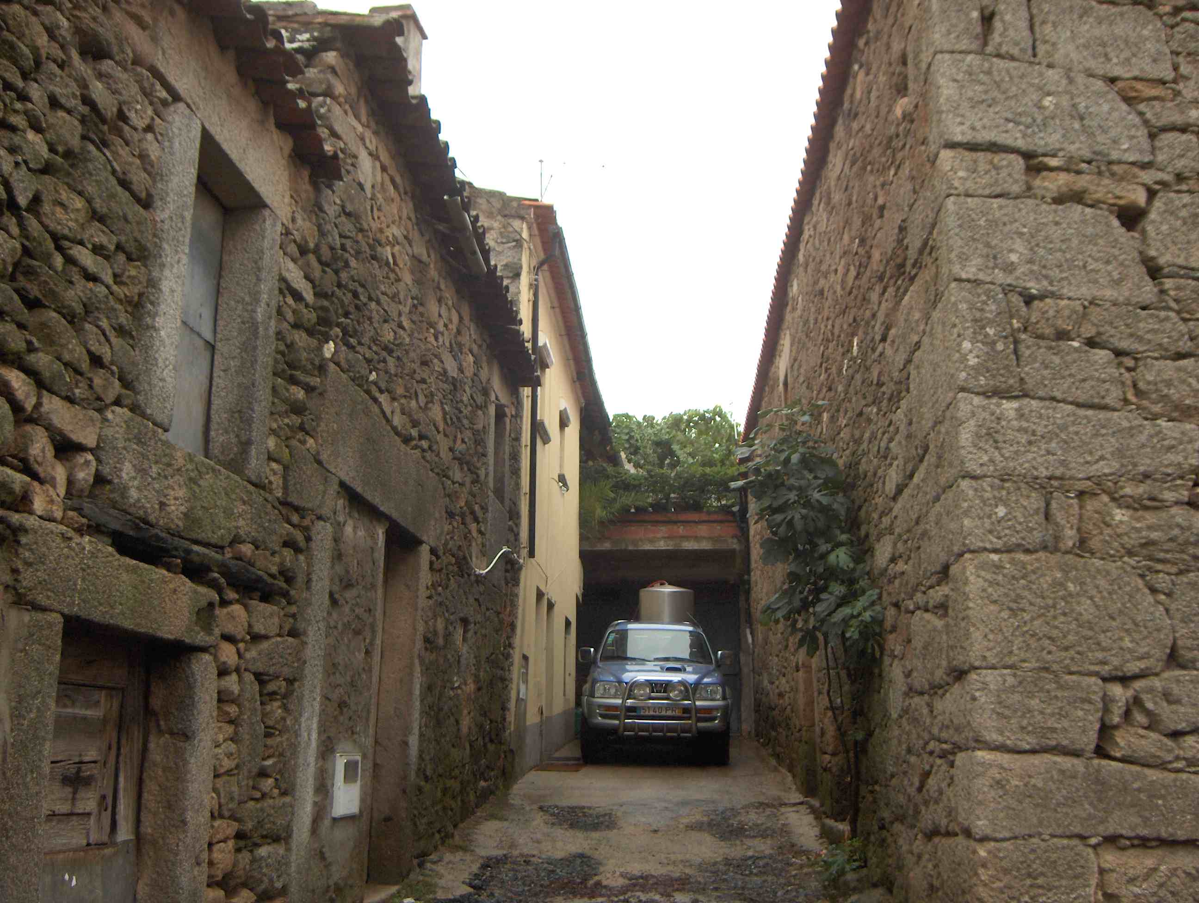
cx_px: 600
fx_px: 1353
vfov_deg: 36.9
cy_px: 452
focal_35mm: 39
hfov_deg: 47.8
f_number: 2.8
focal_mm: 8
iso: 105
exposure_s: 1/270
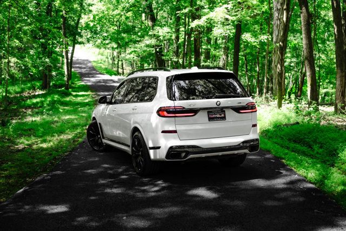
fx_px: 461
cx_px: 173
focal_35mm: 48
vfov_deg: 28.1
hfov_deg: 41.1
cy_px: 116
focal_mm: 48
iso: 800
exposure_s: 1/400
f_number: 5.6
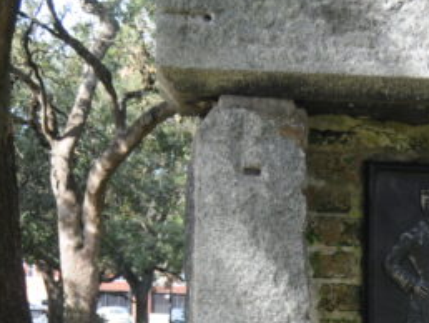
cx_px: 527
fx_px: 1699
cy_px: 533
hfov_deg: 13.9
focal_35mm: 137
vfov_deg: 10.4
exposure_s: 1/500
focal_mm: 24
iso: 500
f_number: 3.8
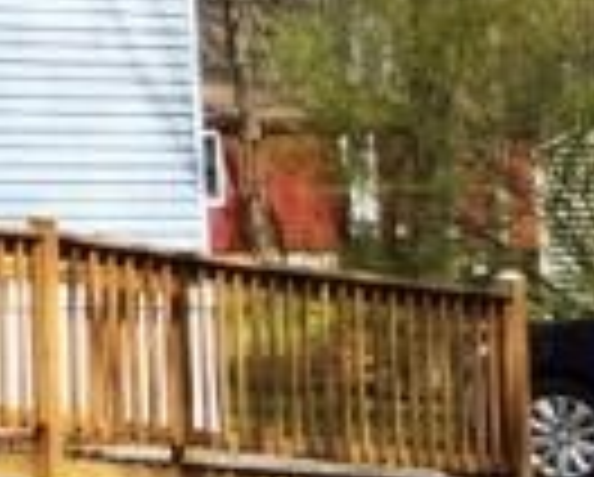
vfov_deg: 6.9
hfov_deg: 7.0
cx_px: -1706
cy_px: -400
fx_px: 3856
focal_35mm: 219
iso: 32
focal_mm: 4.15
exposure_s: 1/1582
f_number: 2.2
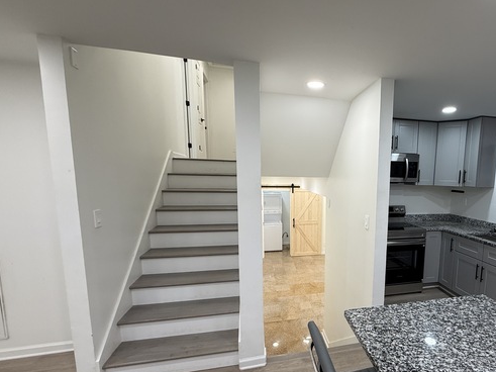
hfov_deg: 81.5
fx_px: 272
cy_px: 211
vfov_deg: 68.3
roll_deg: -2.0
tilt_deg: -7.1
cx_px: 335
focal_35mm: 19
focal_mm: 2.22
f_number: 2.2
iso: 125
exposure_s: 1/120
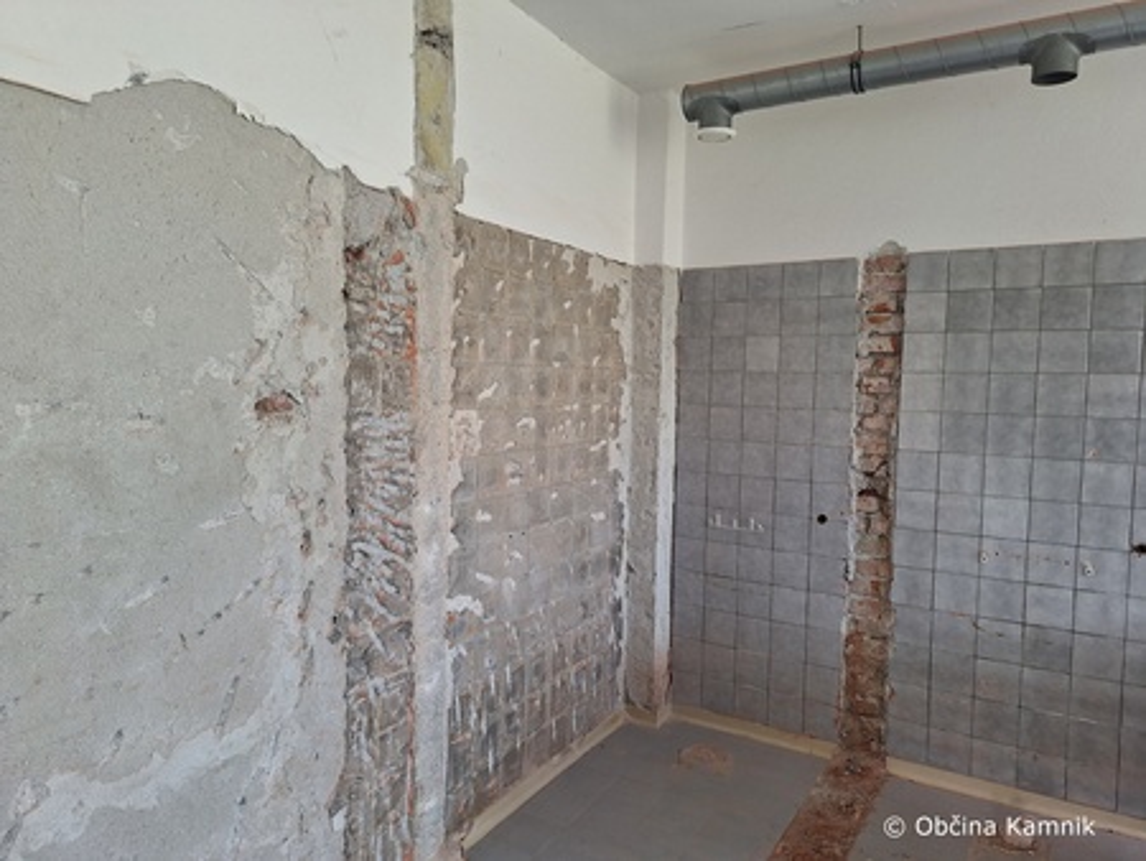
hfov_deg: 73.9
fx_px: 762
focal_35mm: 23
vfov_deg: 58.9
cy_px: 430
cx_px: 573
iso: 80
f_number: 1.8
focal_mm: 5.54
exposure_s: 1/50
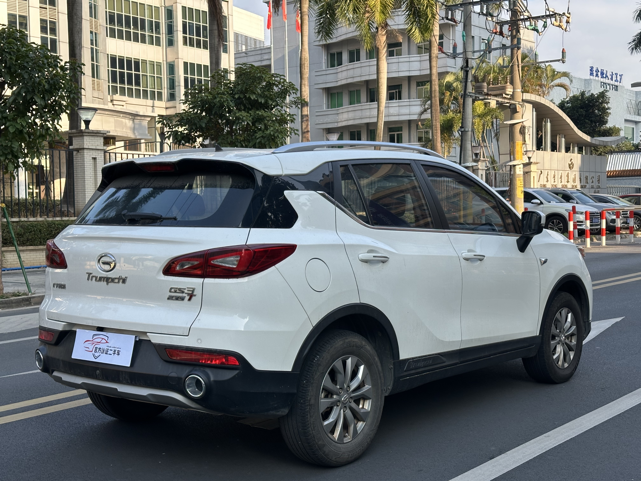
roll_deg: +0.4
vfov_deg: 30.3
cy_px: 240
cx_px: 320
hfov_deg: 39.7
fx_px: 889
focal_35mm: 48
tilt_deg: -2.4
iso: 64
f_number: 1.78
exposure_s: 1/880
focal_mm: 6.86
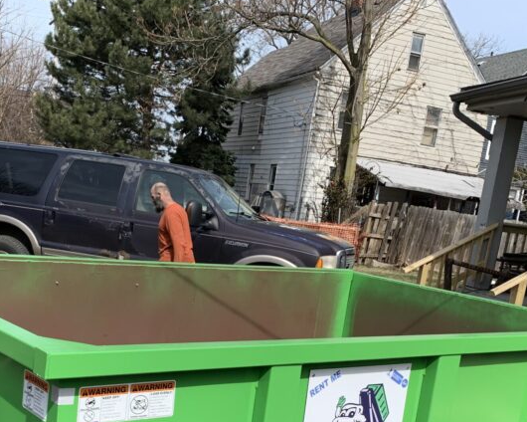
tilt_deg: -10.7
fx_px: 764
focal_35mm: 49
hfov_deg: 37.9
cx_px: 220
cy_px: 367
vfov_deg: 29.7
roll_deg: -7.8
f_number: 1.8
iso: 25
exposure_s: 1/1689
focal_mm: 4.25
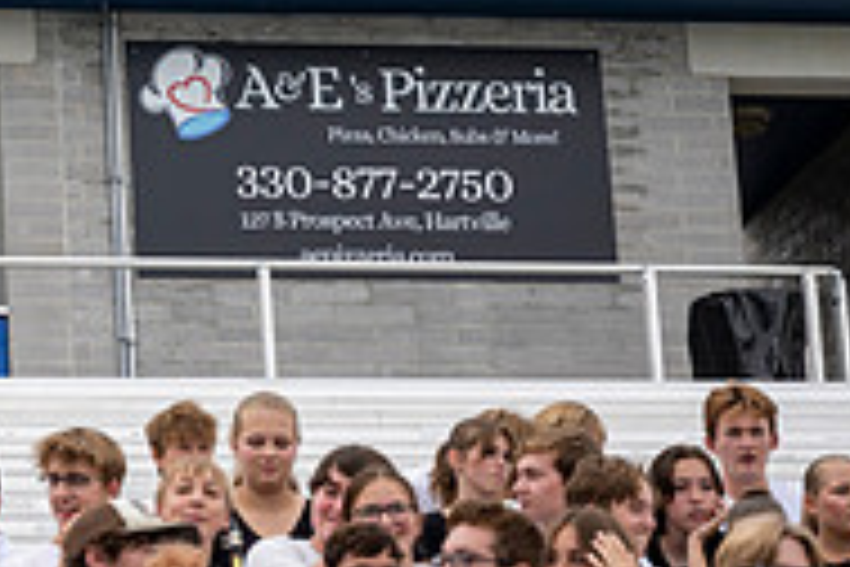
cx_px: -121
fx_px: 5076
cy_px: -299
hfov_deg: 9.5
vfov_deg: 6.3
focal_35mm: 215
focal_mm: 70
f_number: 4
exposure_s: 1/800
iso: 250
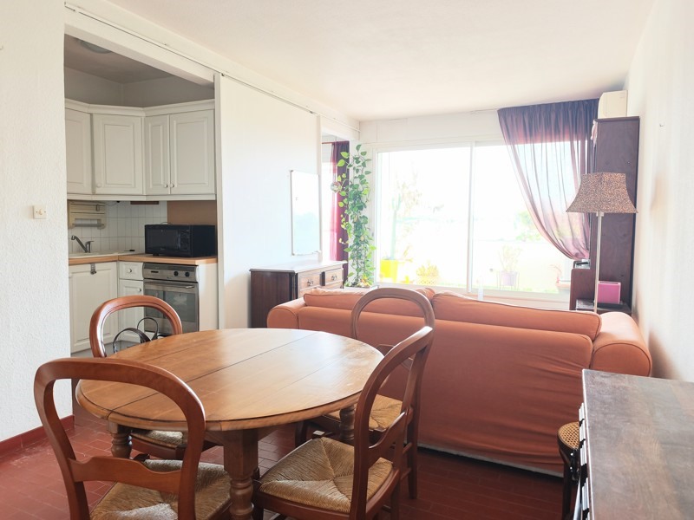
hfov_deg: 73.9
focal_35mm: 23
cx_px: 347
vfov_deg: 58.9
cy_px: 260
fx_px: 461
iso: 64
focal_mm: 6.62
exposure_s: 1/100
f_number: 1.67
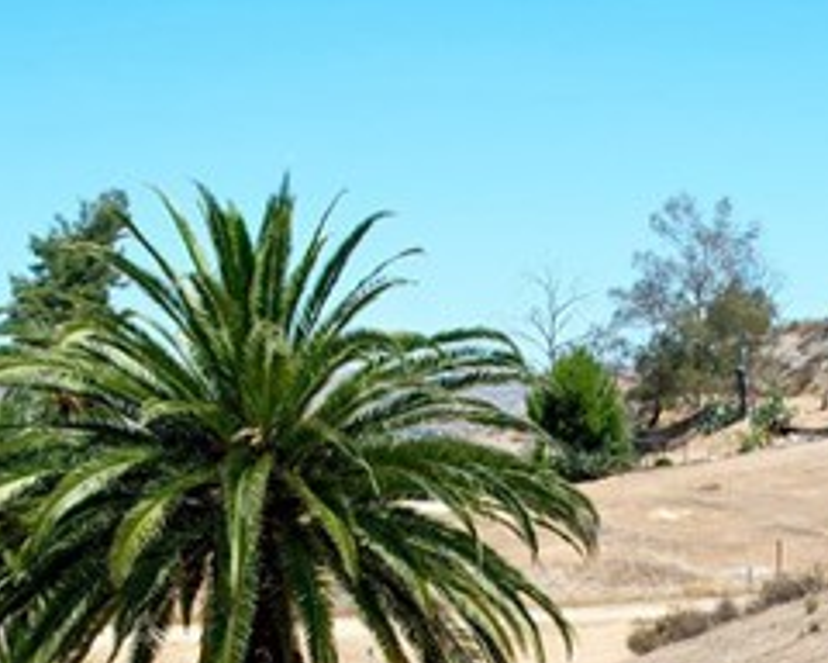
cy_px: 903
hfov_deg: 21.3
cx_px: 714
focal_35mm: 88
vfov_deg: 16.4
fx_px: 2156
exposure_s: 1/1250
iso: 100
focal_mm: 8.38
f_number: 2.8
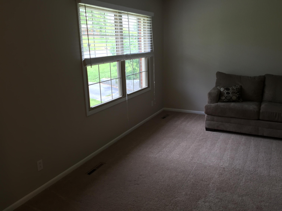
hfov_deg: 61.7
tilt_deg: -15.6
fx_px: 236
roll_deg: +3.3
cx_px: 141
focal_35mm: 29
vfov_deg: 48.2
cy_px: 106
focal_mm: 4.15
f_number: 2.2
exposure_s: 1/50
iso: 40
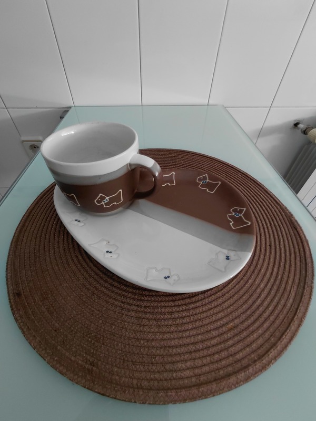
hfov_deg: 78.1
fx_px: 195
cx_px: 158
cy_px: 210
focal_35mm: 16
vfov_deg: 94.5
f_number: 2.2
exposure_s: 1/33.3
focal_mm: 1.64
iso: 250
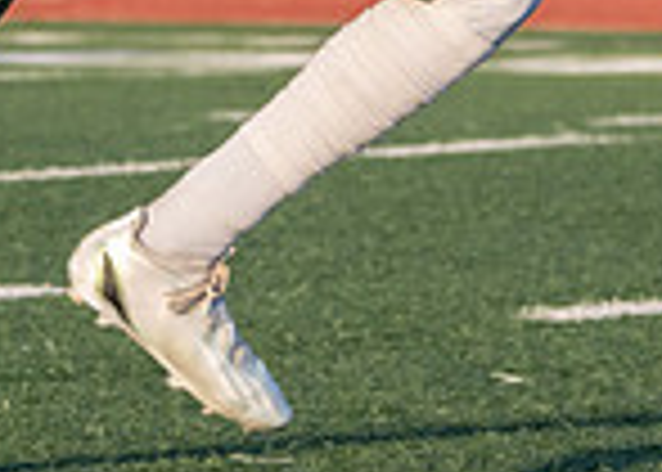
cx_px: 90
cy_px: -230
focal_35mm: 760
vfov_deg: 1.9
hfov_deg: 2.7
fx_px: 14289
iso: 1250
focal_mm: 146
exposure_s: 1/1250
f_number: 7.1
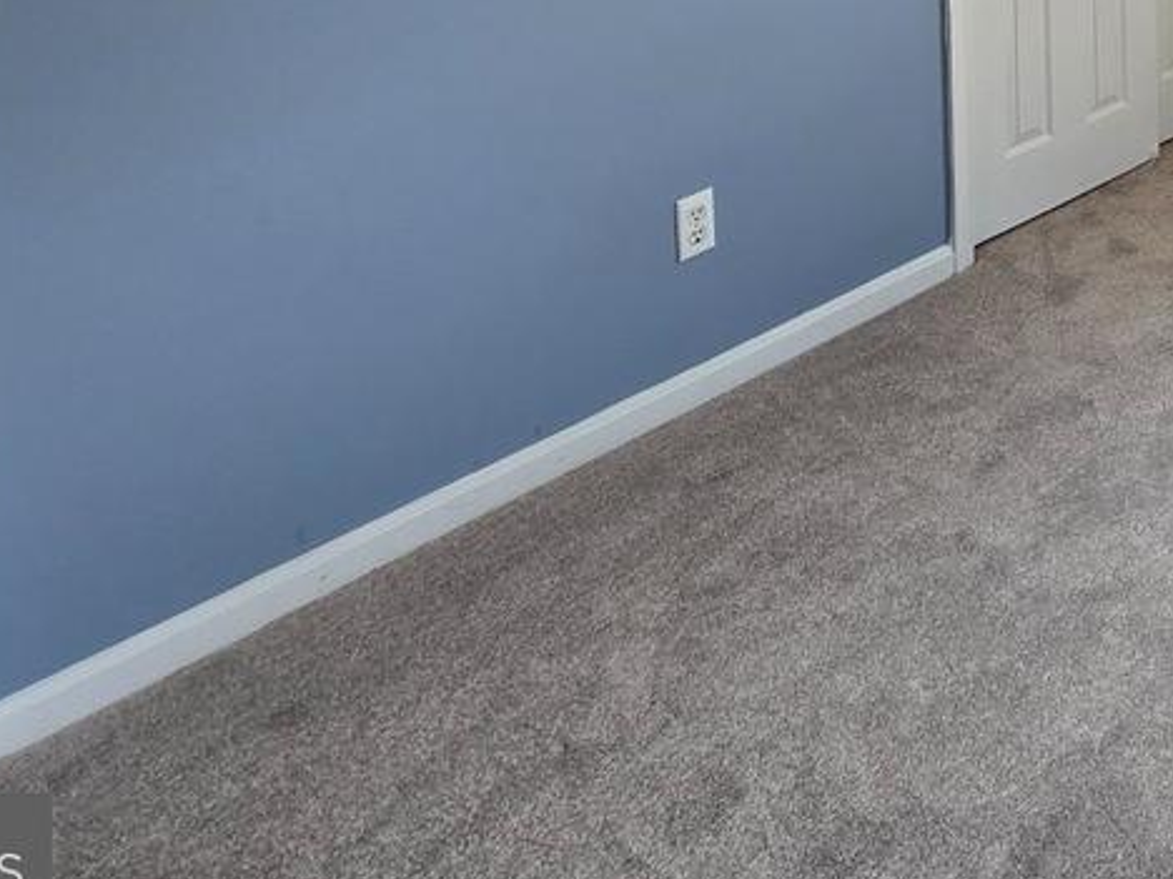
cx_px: 1416
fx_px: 1355
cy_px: -416
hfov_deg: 36.1
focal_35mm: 40
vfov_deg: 26.6
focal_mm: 2.2
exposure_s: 1/100
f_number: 2.2
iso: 100
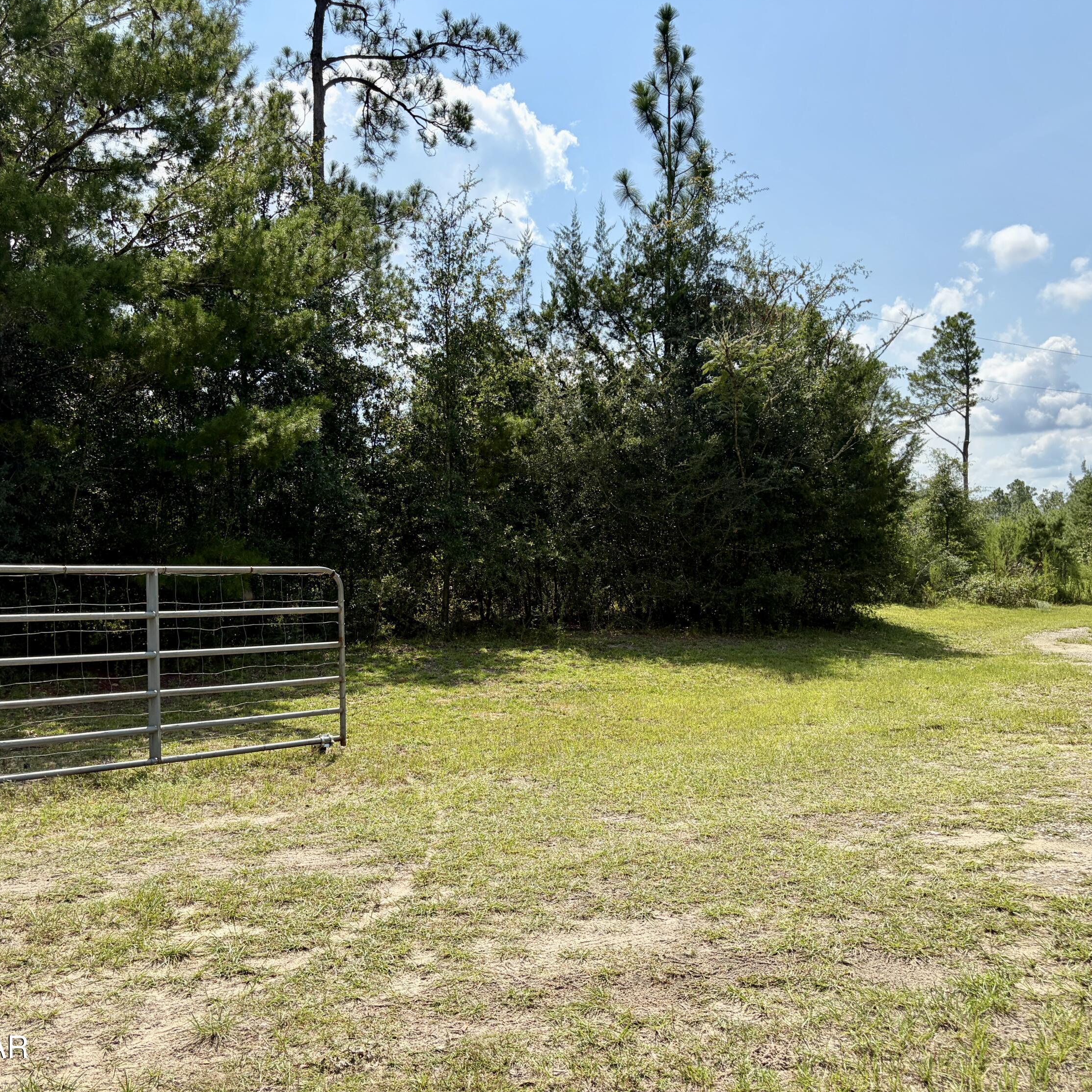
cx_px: 579
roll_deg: +1.0
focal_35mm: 31
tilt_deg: +0.9
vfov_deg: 52.5
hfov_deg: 52.5
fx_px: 1106
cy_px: 546
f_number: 1.6
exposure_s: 1/4065
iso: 50
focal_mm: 5.96
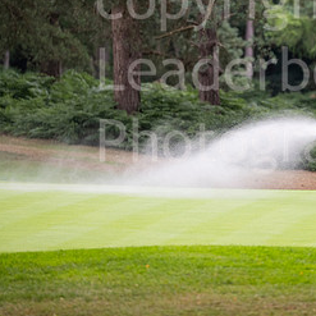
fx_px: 4121
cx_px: 265
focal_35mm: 399
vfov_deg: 4.4
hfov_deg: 4.4
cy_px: 81
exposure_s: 1/250
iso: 1000
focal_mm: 200
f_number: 2.8
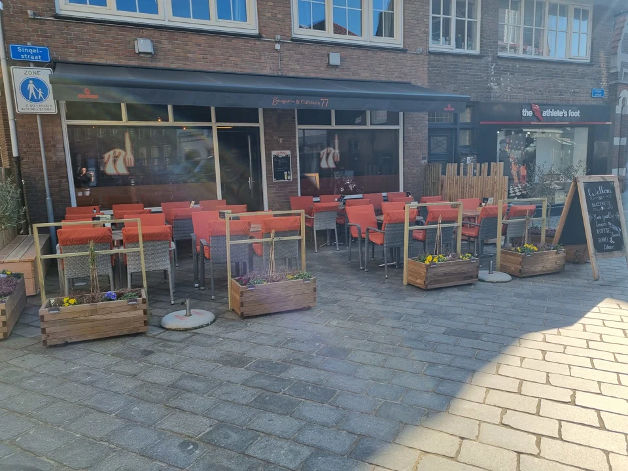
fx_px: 472
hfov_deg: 67.3
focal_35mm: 26
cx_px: 314
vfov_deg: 53.1
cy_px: 236
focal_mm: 5.4
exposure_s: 1/1188
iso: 50
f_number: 1.8
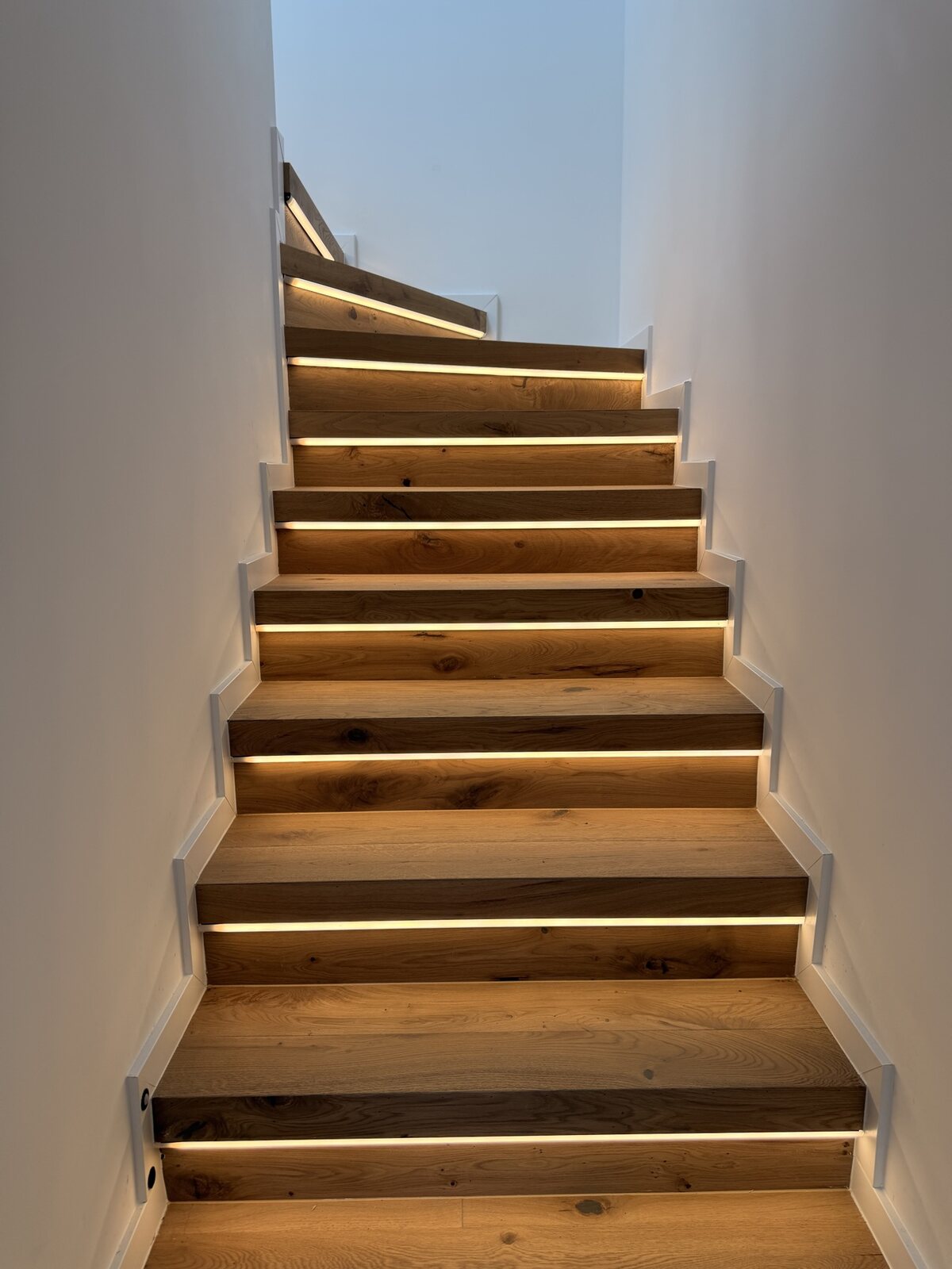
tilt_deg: -10.6
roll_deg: +2.0
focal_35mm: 24
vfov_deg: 71.6
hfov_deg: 56.8
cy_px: 634
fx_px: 880
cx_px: 476
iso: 50
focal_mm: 6.76
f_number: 1.78
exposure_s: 1/144
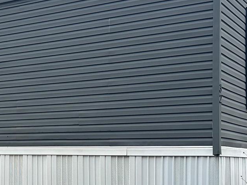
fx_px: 557
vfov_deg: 18.8
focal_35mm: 78
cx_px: -40
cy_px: 138
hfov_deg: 23.2
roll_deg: +0.2
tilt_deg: +0.5
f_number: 1.78
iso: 80
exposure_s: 1/1171
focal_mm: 6.86
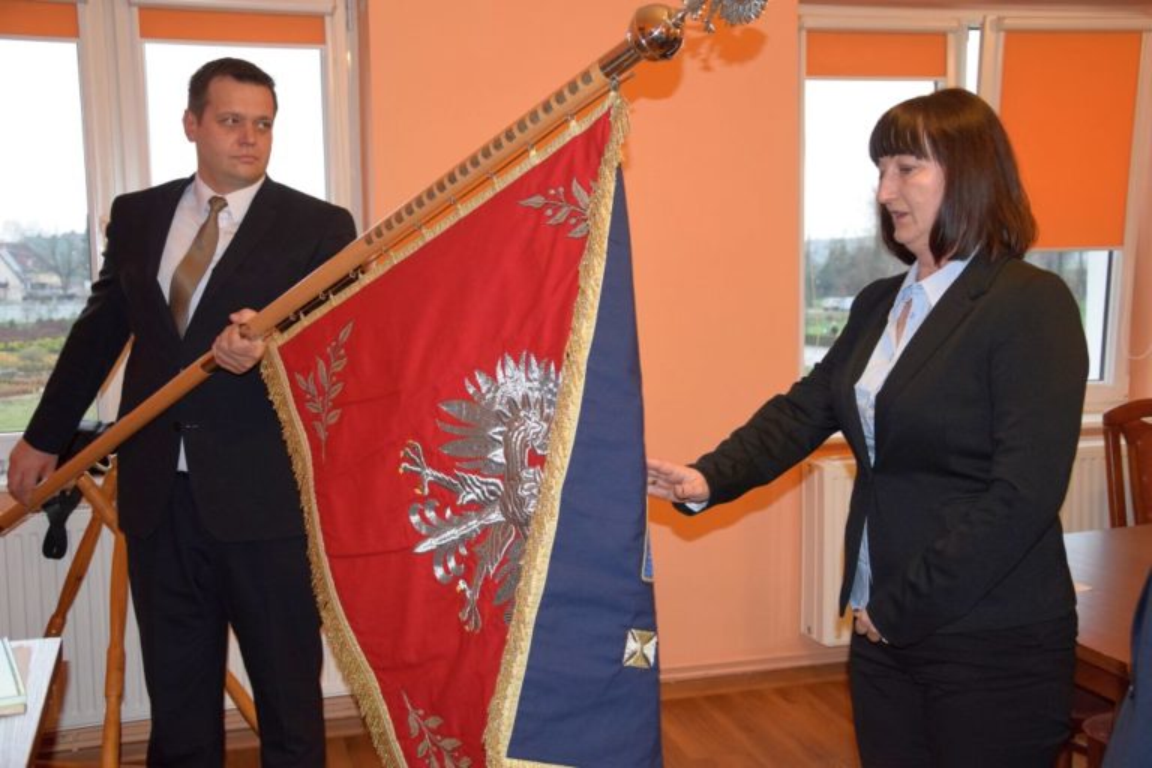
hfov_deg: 46.4
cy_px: 384
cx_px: 576
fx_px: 1344
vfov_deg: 31.9
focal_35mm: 42
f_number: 4
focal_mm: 28
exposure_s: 1/60
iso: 1800
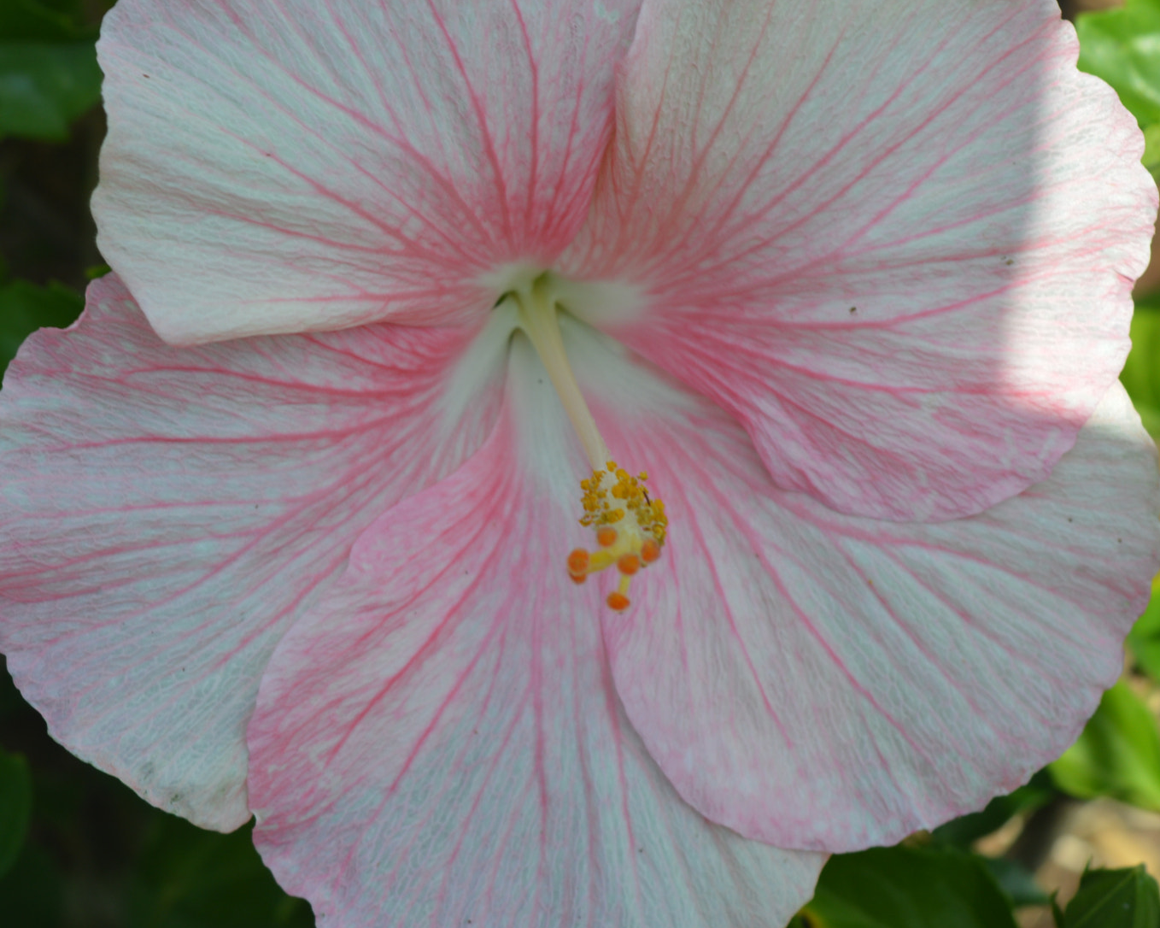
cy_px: 385
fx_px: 4006
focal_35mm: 117
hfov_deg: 16.5
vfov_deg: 13.2
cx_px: 533
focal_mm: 55
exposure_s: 1/200
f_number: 8
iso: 100
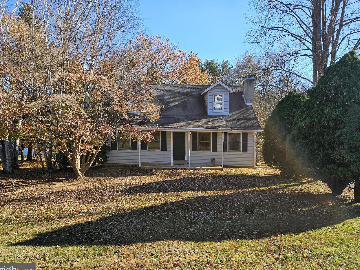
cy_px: 137
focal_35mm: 24
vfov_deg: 56.8
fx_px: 250
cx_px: 178
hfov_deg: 71.6
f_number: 1.8
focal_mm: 5.4
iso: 50
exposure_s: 1/1073
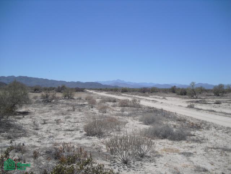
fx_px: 240
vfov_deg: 39.7
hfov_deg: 51.4
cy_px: 87
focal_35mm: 36
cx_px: 116
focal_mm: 6.3
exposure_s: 1/250
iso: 64
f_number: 7.8
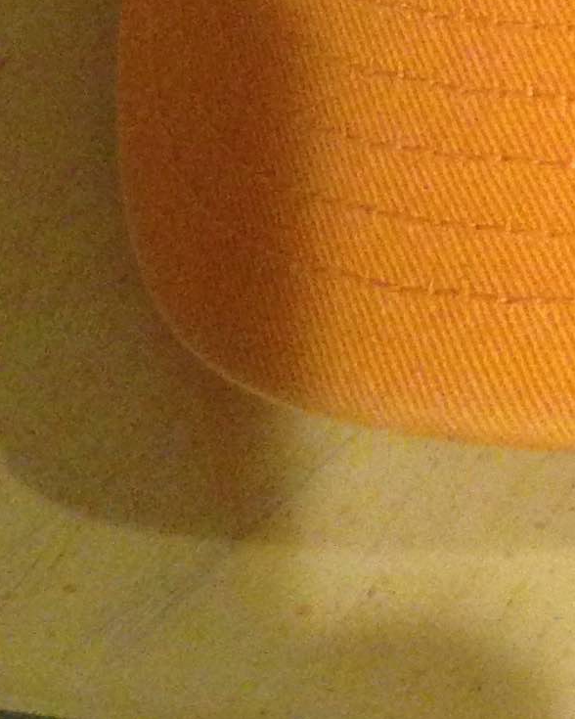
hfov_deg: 10.4
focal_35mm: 143
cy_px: -489
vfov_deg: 12.5
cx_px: 897
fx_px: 3042
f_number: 2.4
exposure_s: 1/15
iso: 400
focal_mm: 4.12
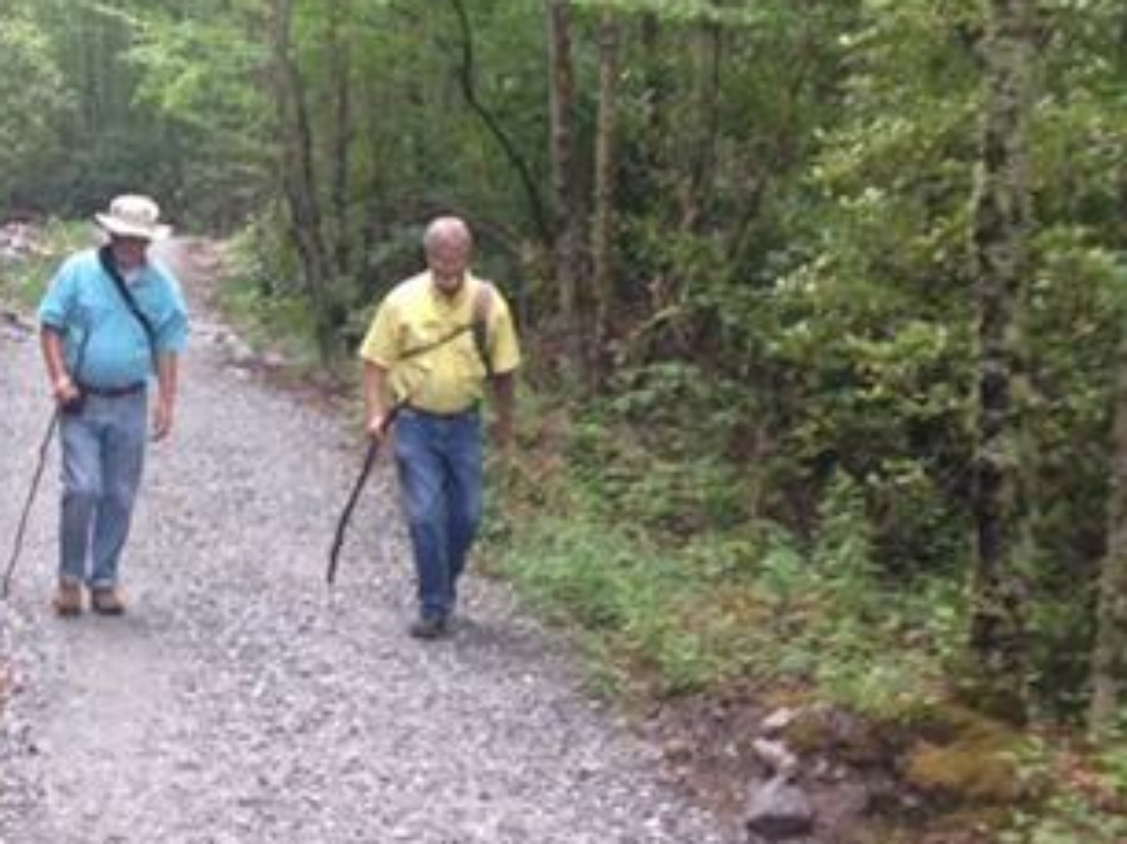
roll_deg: -0.3
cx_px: 155
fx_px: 2635
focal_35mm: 81
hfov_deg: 23.6
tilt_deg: -9.5
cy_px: 313
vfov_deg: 18.2
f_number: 2.4
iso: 50
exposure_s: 1/30
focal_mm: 4.12
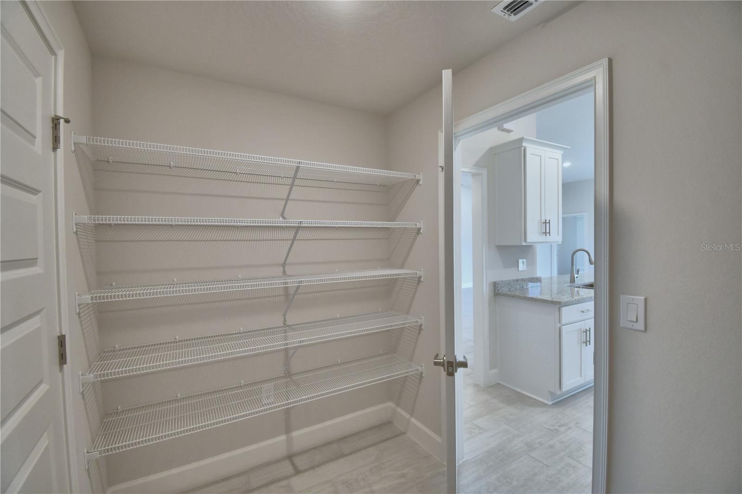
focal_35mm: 15
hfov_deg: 100.4
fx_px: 309
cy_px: 247
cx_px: 371
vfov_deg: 77.3
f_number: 4.5
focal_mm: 10
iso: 400
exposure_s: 1/50
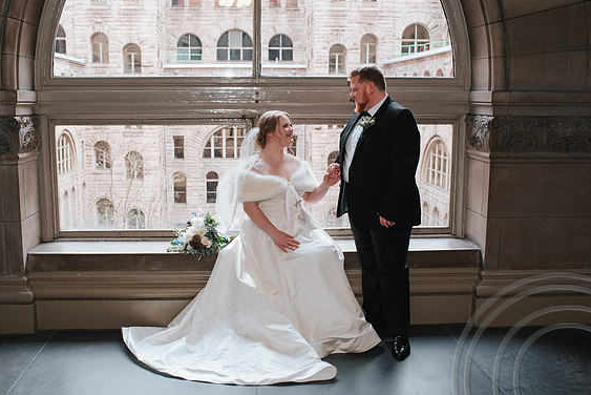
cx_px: 265
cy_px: 196
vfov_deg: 34.2
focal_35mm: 39
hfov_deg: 49.4
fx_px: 641
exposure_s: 1/200
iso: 800
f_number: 3.5
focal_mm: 35
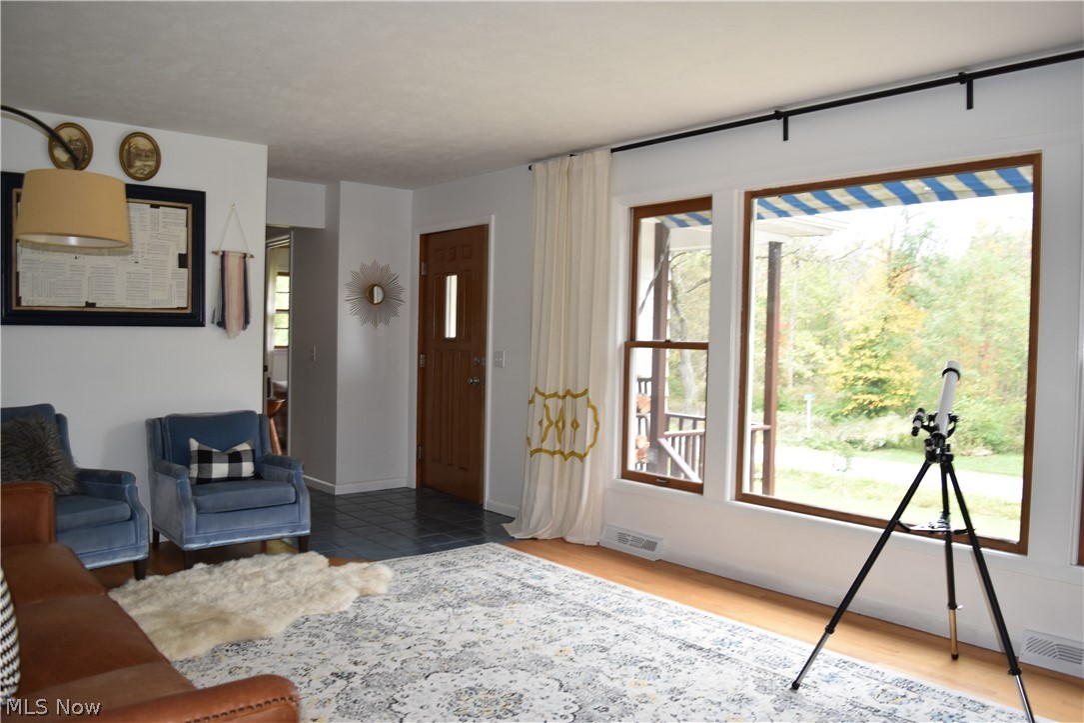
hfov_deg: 67.4
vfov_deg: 47.9
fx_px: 813
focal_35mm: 27
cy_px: 362
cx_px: 542
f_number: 3.5
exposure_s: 1/160
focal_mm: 18
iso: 400
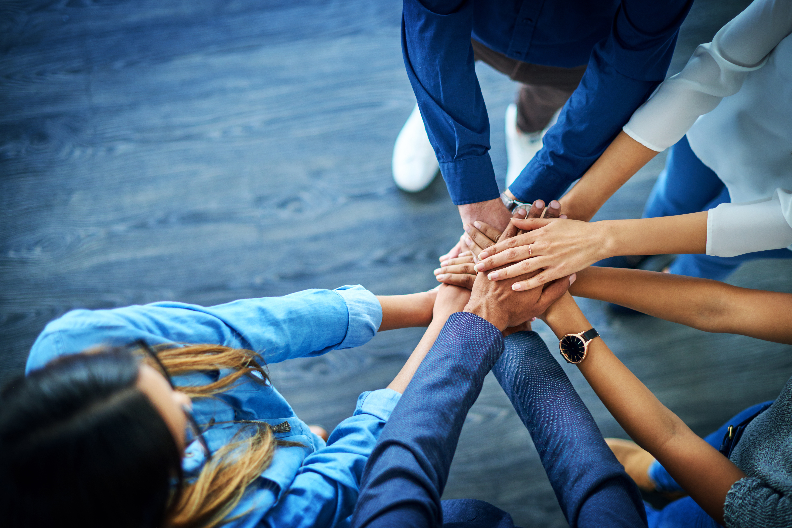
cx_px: 396
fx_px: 1100
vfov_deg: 27.0
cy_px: 264
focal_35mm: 50
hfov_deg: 39.6
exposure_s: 1/250
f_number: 1.8
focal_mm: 50
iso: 320
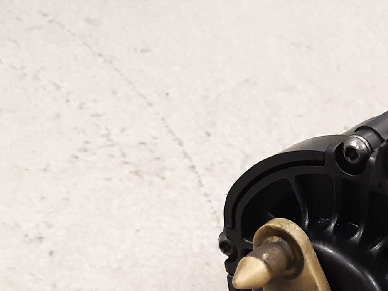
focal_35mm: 57
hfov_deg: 31.1
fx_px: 639
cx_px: 396
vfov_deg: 24.3
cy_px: 303
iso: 200
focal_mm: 3.93
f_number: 1.7
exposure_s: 1/50
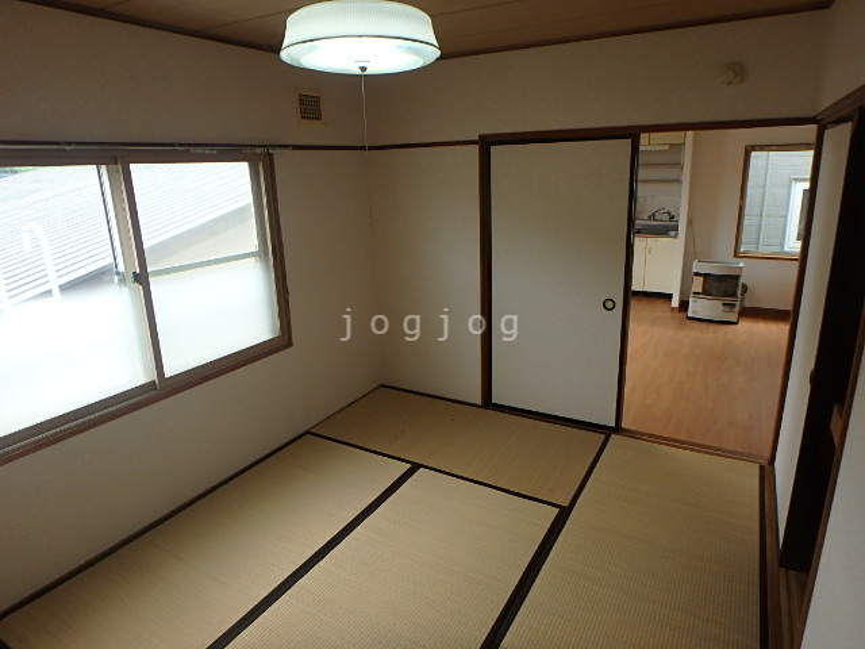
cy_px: 324
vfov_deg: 63.4
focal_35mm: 21
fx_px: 525
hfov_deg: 79.0
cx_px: 432
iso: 125
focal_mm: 3.7
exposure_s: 1/60
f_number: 3.5
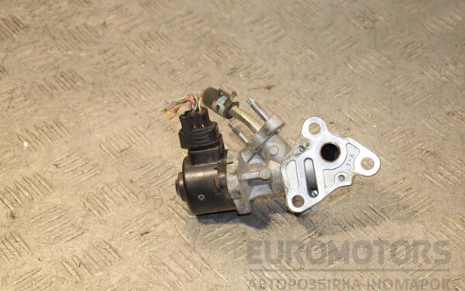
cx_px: 232
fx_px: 1128
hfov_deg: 23.3
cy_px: 149
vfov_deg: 14.7
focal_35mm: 89
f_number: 6.3
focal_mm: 58
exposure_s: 1/200
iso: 800
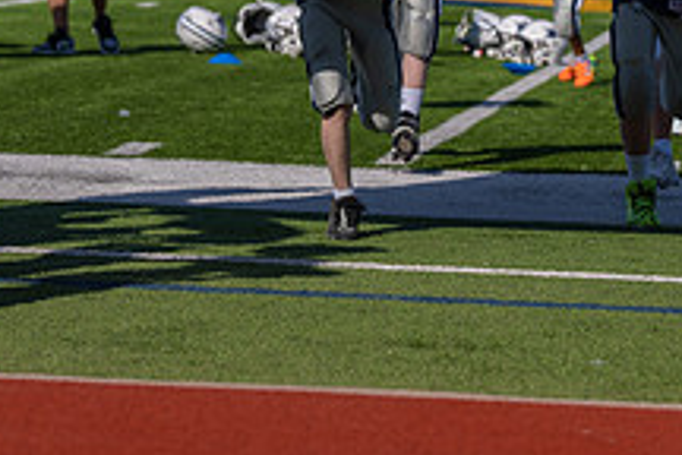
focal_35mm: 223
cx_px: 338
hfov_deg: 9.2
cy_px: -144
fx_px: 4224
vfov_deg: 6.1
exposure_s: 1/2500
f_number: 3.5
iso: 125
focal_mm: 79
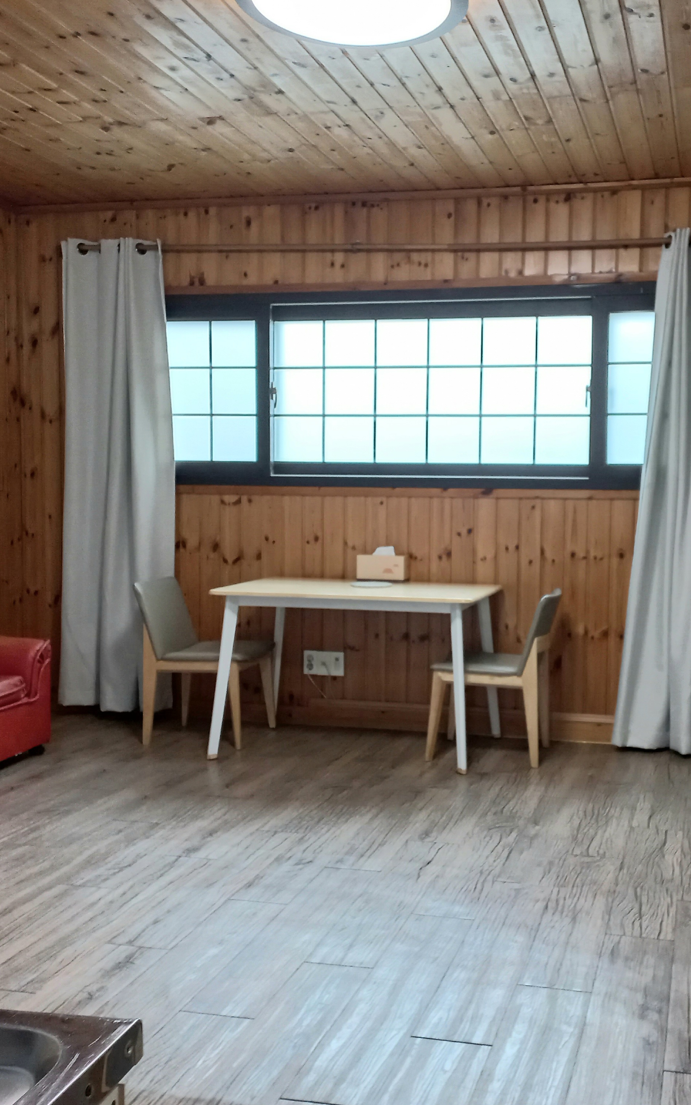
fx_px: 1085
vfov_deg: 54.0
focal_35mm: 36
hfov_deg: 34.8
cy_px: 547
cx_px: 485
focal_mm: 4.6
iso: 200
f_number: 1.8
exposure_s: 1/30
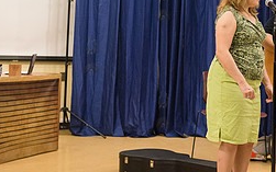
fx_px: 707
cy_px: 28
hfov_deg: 21.5
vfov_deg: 13.8
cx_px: 262
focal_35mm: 94
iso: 4000
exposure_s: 1/1000
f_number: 2.2
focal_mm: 35
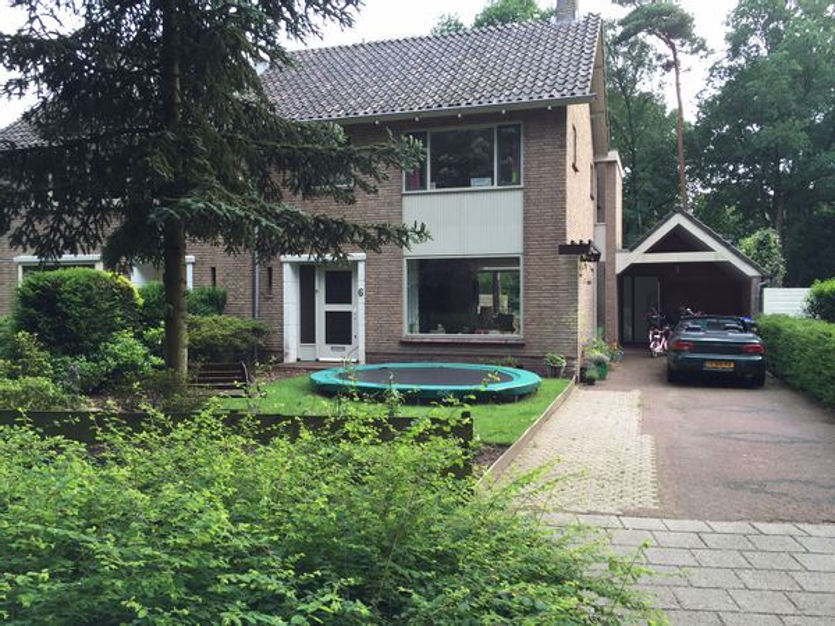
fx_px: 700
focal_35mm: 29
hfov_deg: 61.7
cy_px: 313
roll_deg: -0.7
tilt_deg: -1.2
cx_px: 418
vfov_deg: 48.2
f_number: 2.2
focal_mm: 4.15
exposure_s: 1/129
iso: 32
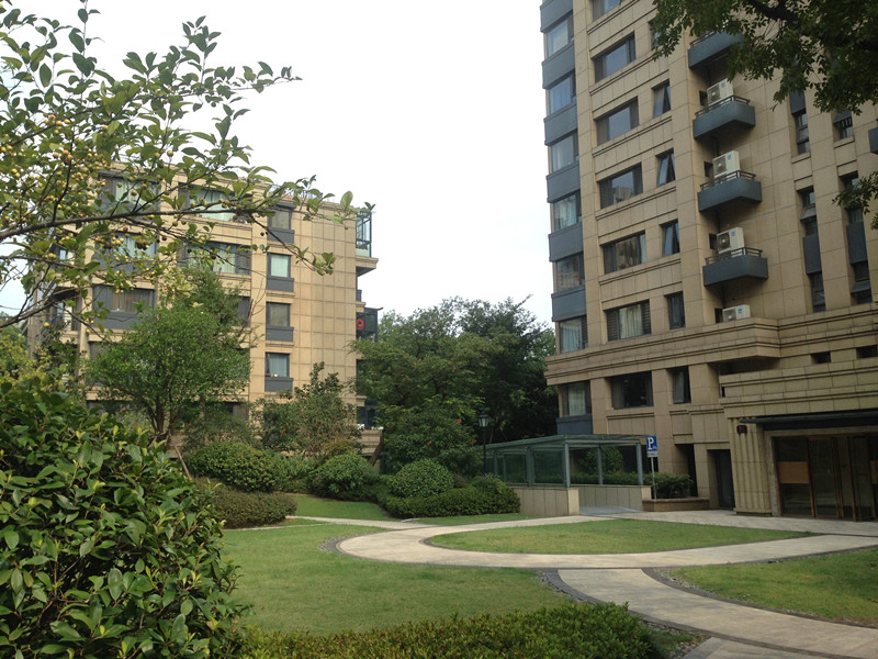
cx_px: 439
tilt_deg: +8.9
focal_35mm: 33
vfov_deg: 42.9
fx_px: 837
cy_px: 330
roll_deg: -0.1
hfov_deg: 55.4
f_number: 2.4
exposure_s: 1/653
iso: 50
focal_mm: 4.12
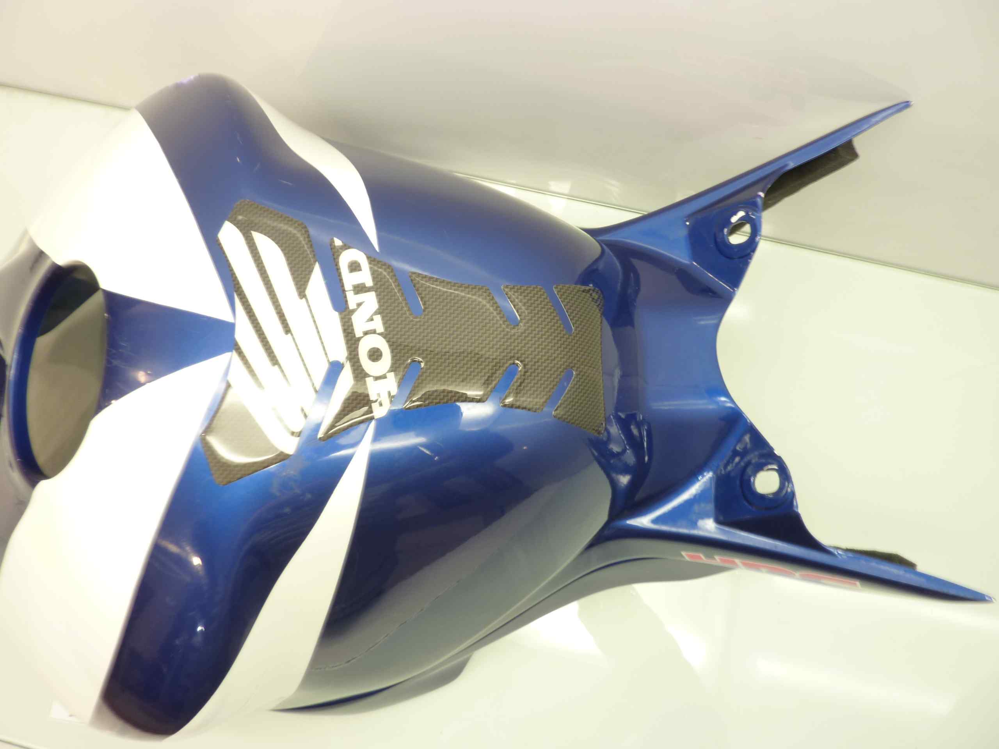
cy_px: 374
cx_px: 500
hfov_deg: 69.4
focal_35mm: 25
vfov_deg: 54.9
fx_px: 721
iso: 125
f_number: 3.3
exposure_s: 1/8
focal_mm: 4.1
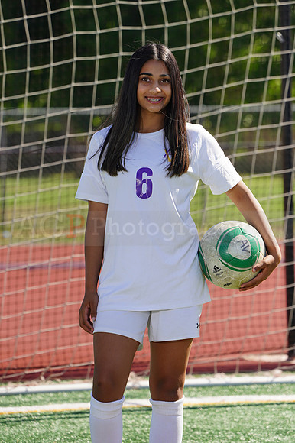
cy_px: 222
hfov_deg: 4.0
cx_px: 148
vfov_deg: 6.0
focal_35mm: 345
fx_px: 4245
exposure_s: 1/250
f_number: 11
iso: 200
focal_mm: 345
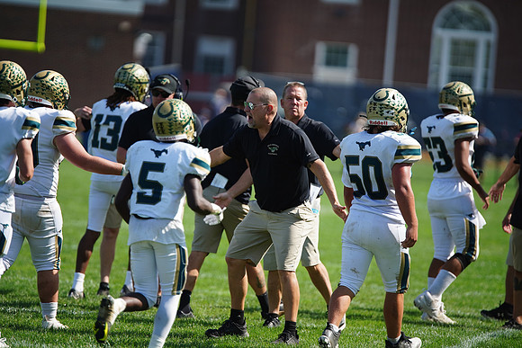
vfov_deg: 4.6
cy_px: 174
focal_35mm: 300
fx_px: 4351
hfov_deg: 6.9
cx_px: 261
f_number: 2.8
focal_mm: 300
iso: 400
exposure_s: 1/3200
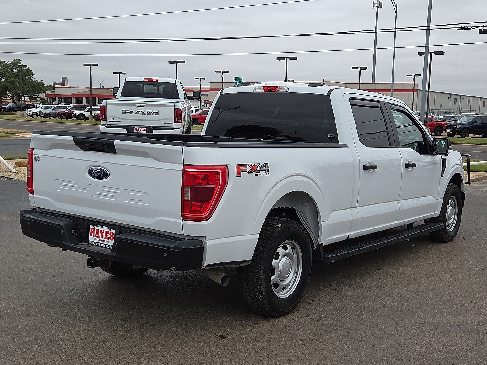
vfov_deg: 32.9
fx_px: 619
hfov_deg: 42.9
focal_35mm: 44
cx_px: 244
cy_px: 182
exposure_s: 1/2000
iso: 76
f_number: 1.8
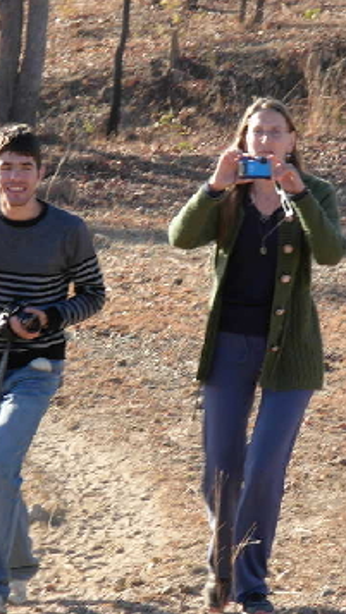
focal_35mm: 278
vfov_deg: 7.8
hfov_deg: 4.4
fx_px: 4531
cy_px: 308
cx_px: 203
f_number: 5
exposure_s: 1/55.3
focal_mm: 31.4
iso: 79
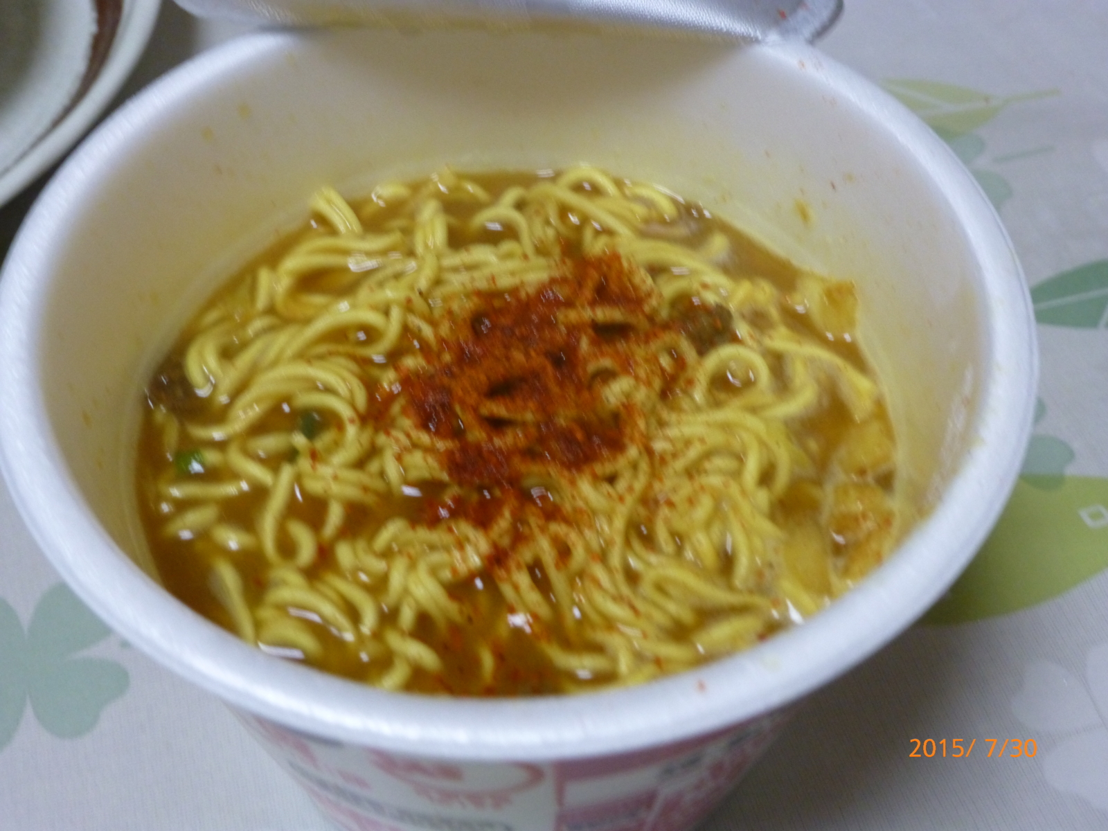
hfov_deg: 42.9
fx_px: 1408
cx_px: 554
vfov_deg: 32.9
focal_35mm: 44
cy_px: 416
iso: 400
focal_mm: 7.9
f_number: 4.1
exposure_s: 1/15
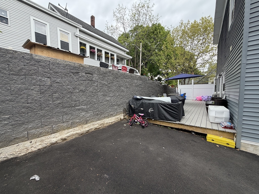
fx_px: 105
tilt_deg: -2.0
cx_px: 130
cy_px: 97
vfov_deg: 85.7
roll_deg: +0.1
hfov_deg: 102.1
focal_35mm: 14
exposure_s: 1/304
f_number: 2.2
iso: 50
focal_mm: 2.22
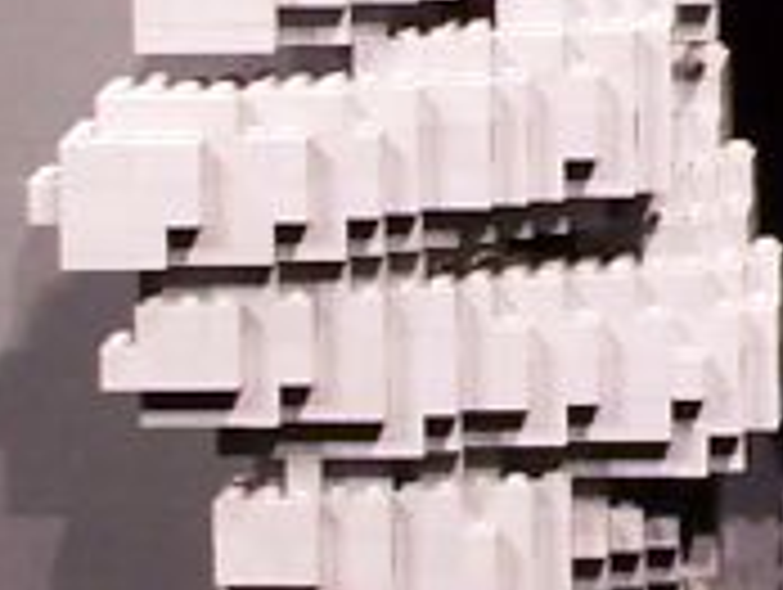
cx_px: 1458
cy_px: -342
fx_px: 10918
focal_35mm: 482
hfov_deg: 4.1
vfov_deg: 3.1
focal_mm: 13.7
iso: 80
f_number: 3.2
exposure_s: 1/8
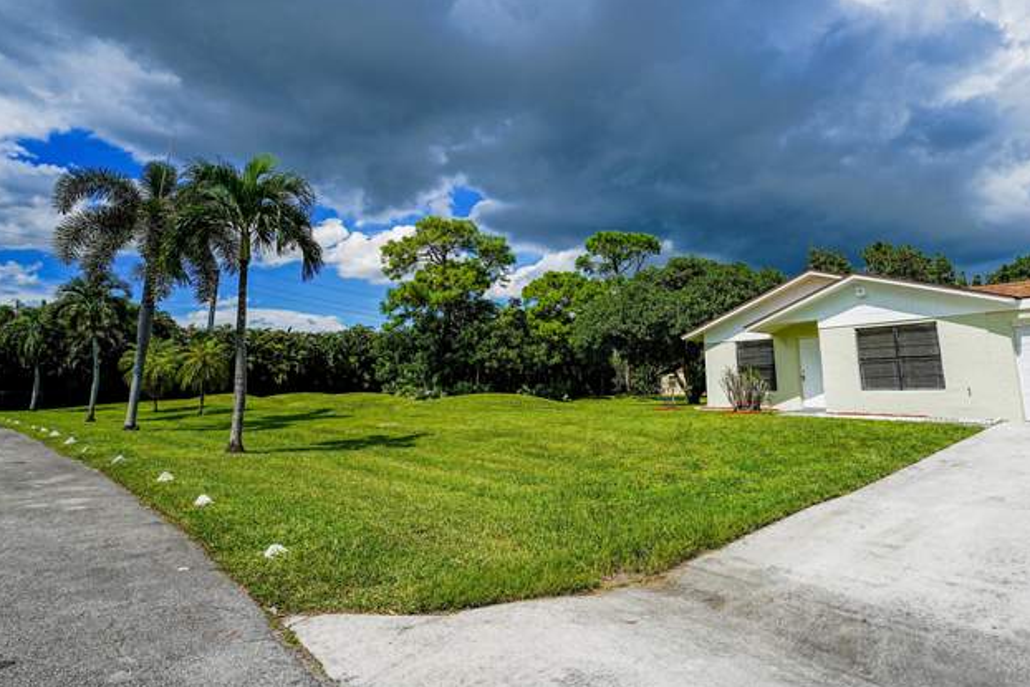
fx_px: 515
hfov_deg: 89.6
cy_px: 276
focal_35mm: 18
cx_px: 575
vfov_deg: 66.8
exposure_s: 1/1000
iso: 100
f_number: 7.1
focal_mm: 14
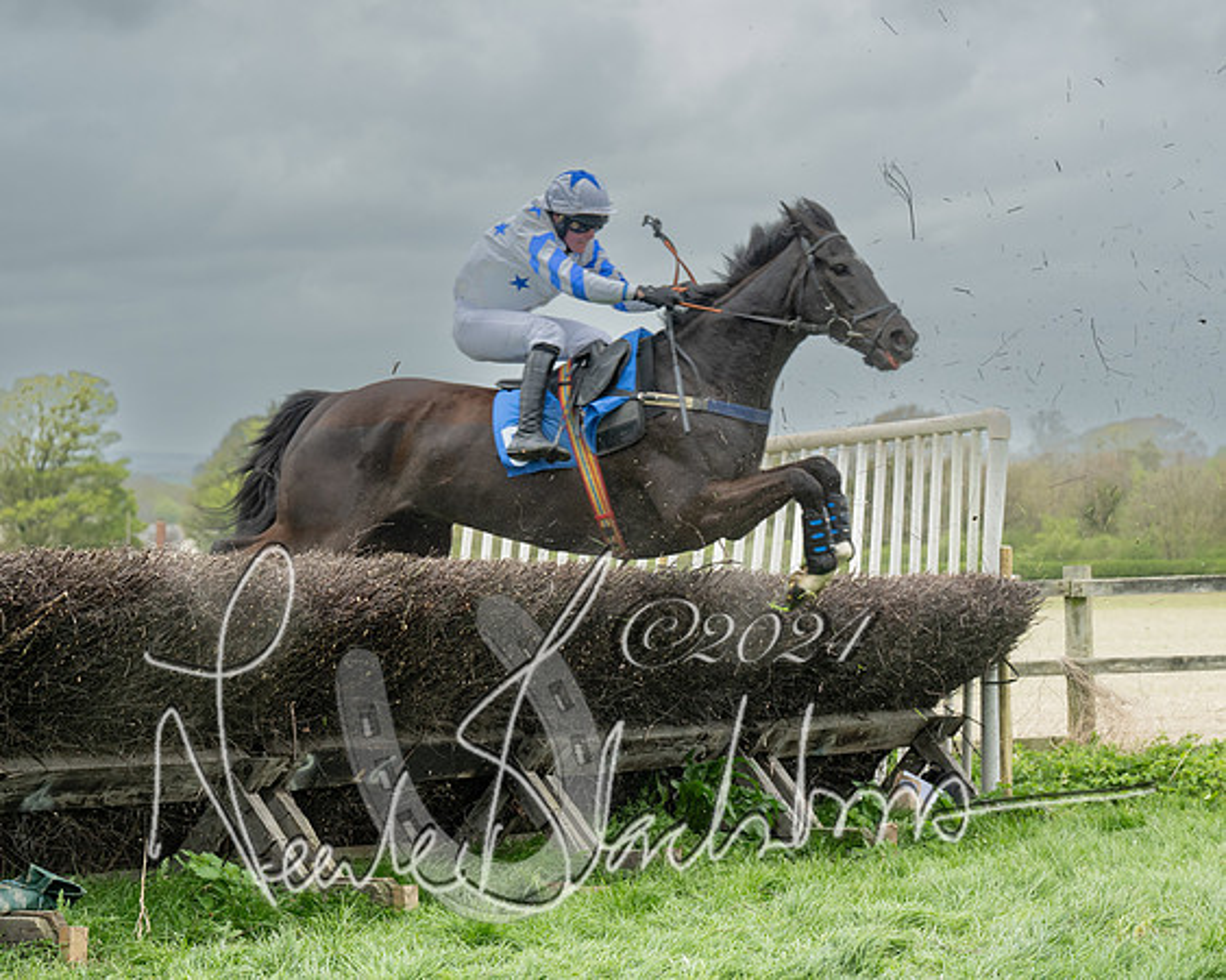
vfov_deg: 13.9
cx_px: 655
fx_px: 4010
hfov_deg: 17.4
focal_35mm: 111
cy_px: 588
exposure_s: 1/800
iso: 400
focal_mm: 70
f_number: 5
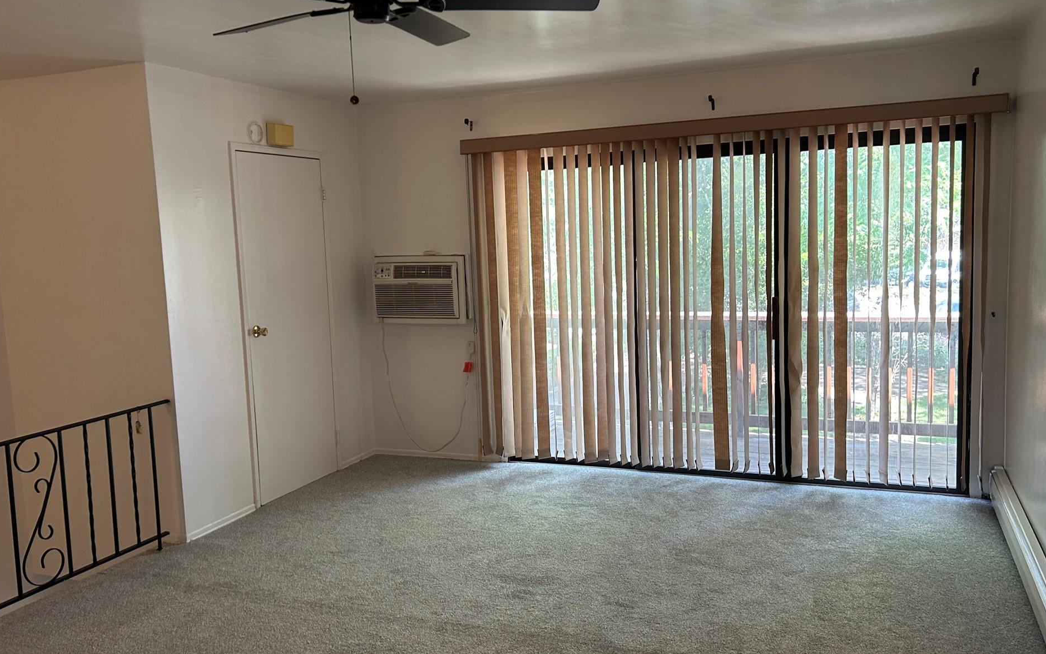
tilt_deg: -6.2
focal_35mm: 30
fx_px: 855
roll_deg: +2.7
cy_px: 314
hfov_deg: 62.9
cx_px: 544
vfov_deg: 41.8
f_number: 1.5
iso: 125
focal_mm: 5.7
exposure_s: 1/120
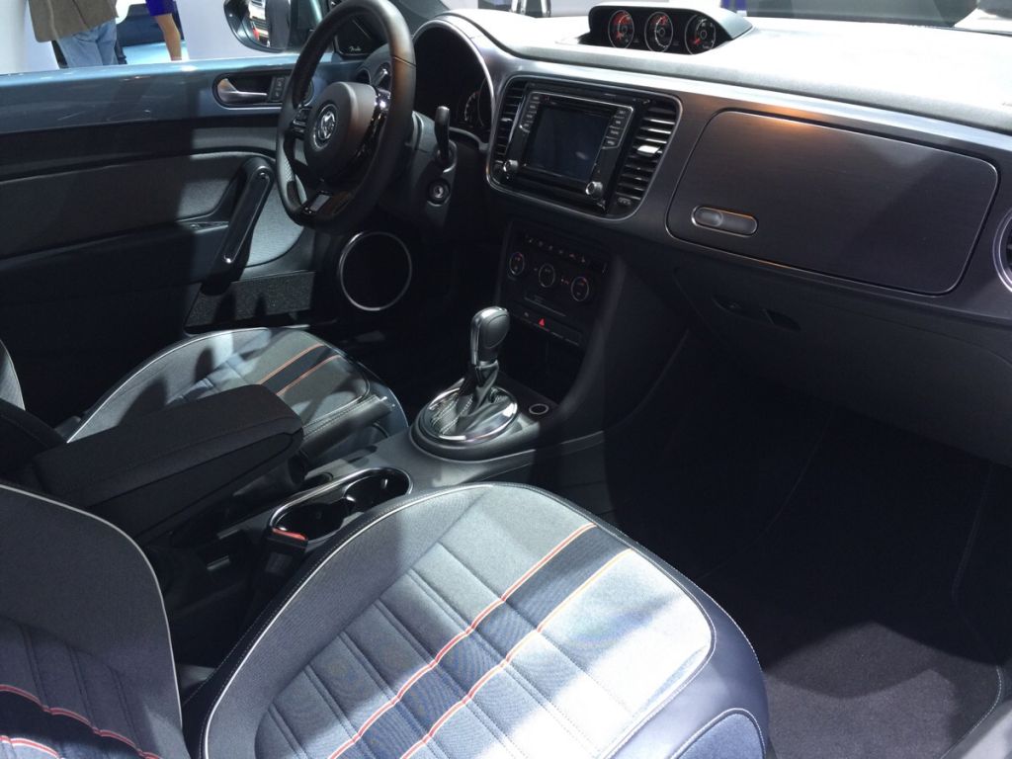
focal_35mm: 29
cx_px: 506
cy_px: 380
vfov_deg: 48.2
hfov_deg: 61.7
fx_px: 848
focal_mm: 4.15
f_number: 2.2
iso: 40
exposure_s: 1/15
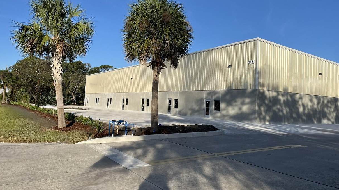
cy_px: 83
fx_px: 270
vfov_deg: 38.9
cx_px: 174
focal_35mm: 30
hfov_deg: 64.3
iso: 50
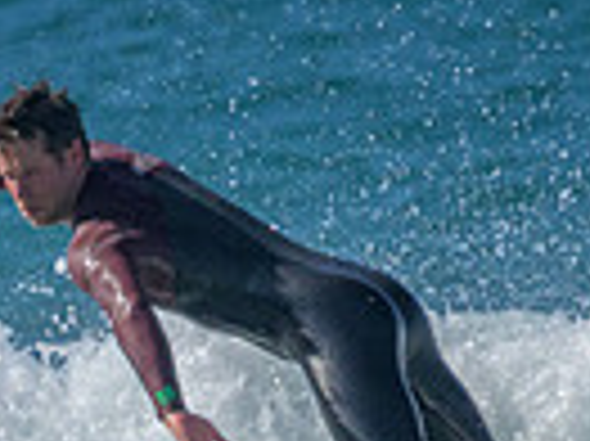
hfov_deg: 0.6
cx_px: 41
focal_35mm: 3403
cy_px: 614
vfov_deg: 0.4
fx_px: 57948
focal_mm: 800
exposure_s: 1/2000
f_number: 11
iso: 1800
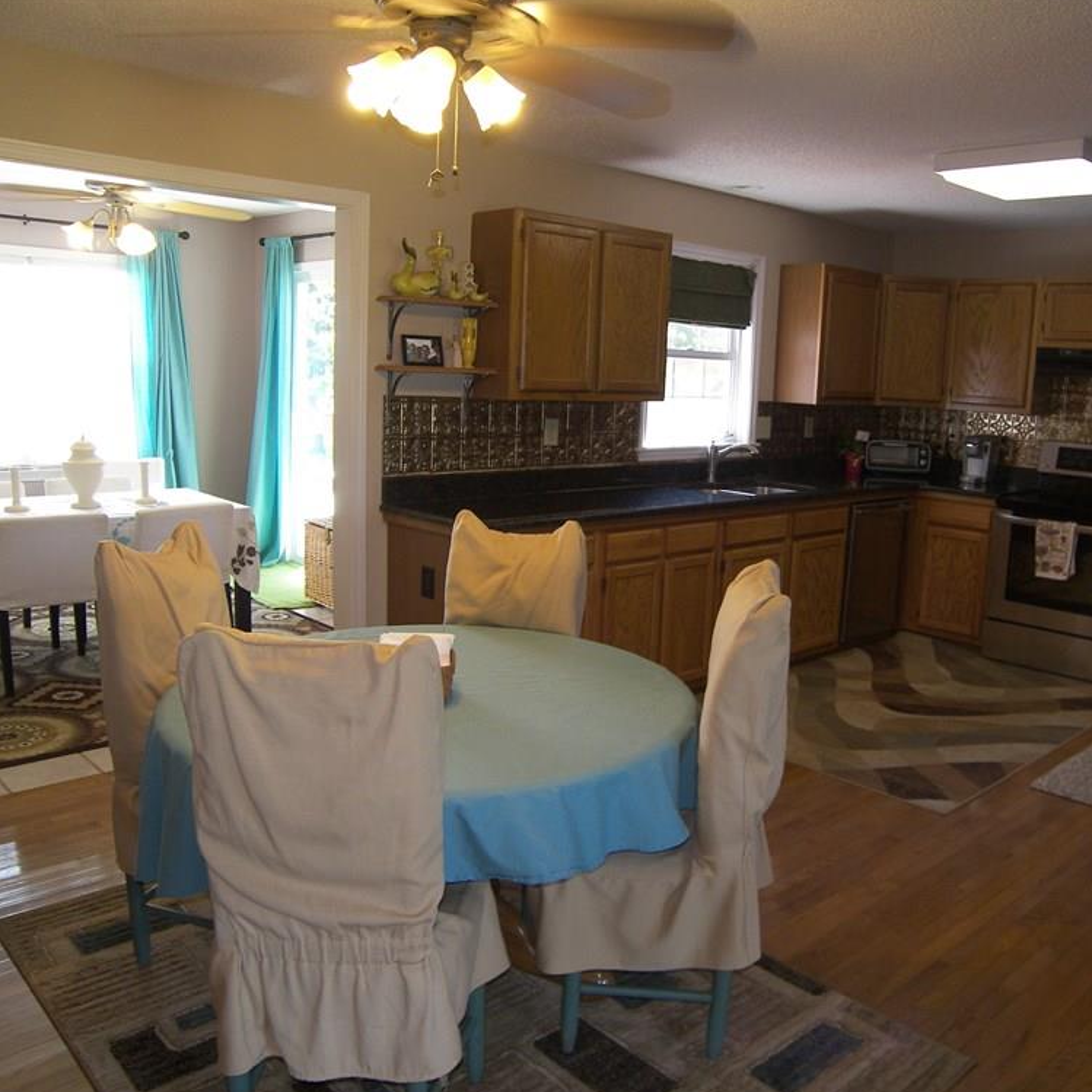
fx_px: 1035
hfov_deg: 55.5
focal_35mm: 29
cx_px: 605
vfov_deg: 55.6
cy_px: 553
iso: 100
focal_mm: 5
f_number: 2.8
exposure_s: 1/40
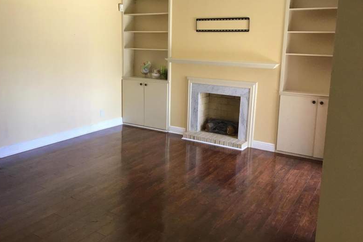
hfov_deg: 57.2
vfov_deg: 39.9
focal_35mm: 33
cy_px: 106
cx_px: 179
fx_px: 333
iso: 64
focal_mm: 3.3
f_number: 2.4
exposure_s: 1/30
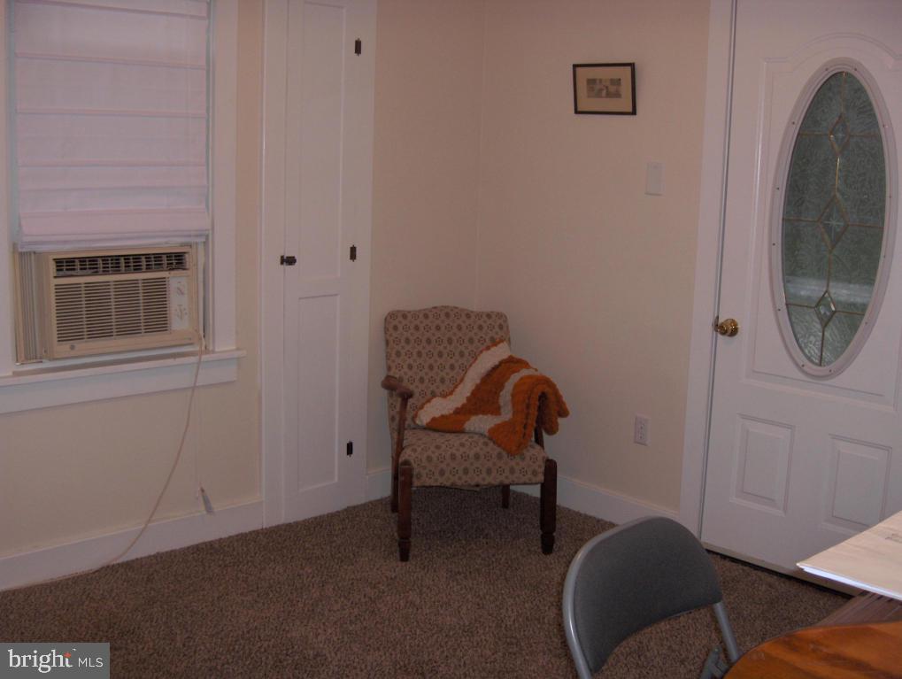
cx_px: 451
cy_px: 340
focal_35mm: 39
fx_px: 1018
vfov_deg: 36.9
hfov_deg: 47.8
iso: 100
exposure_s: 1/60
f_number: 2.8
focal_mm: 8
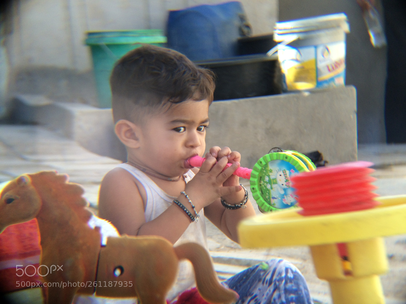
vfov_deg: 48.2
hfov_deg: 61.7
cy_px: 152
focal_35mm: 29
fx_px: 340
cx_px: 203
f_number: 2.2
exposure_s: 1/100
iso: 50
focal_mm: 4.15
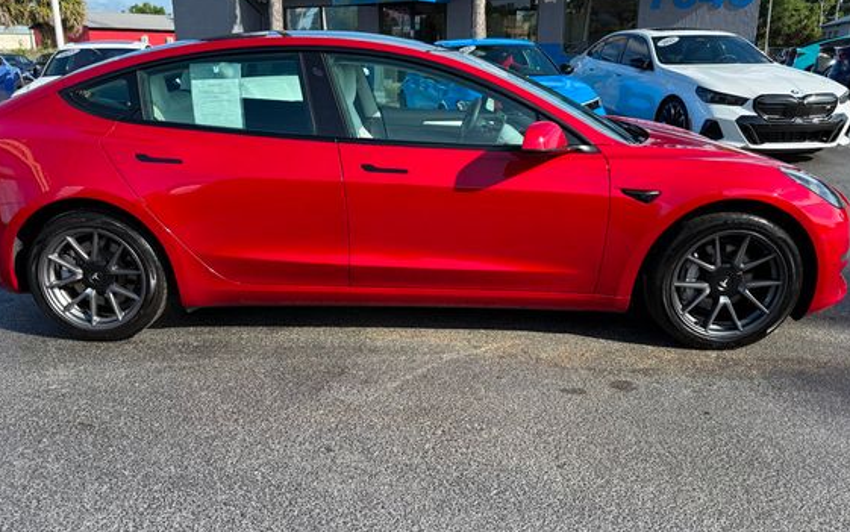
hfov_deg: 64.5
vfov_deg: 43.1
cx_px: 383
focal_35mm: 29
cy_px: 246
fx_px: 672
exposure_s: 1/2232
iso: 100
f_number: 1.78
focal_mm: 6.76
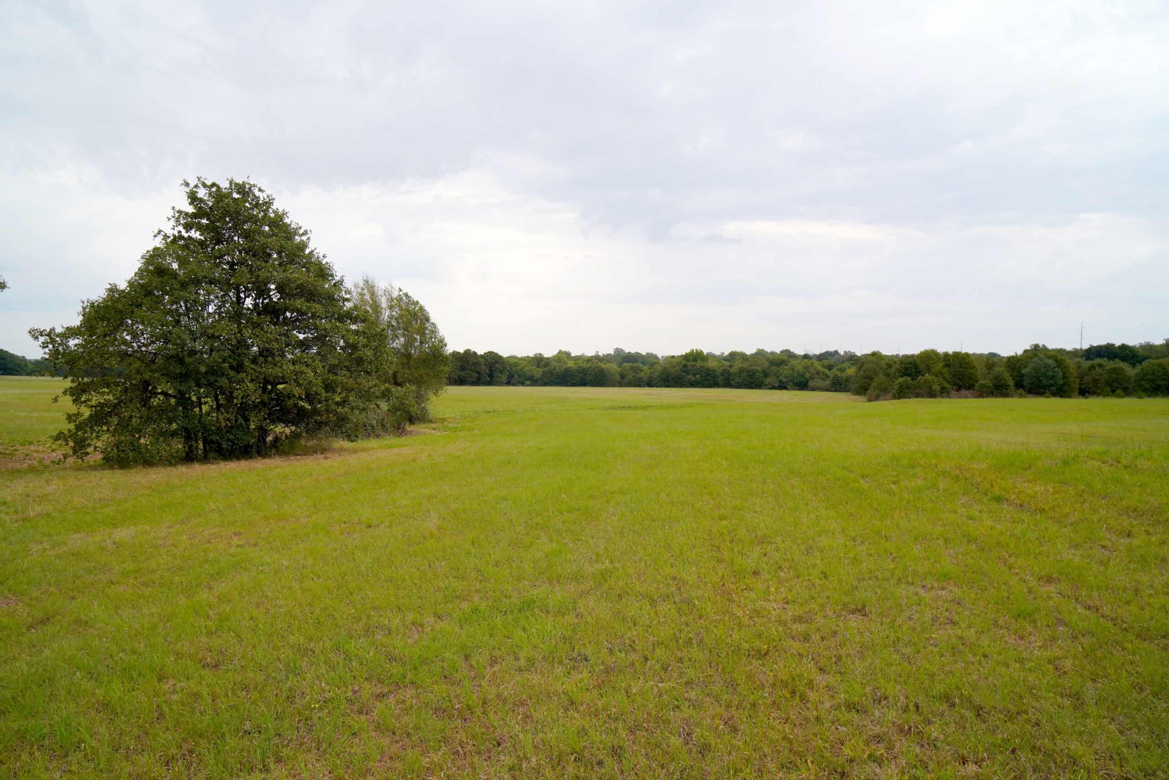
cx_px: 584
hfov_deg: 73.7
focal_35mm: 24
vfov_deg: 53.1
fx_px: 779
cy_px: 390
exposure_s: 1/160
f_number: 6.3
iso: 100
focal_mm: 16
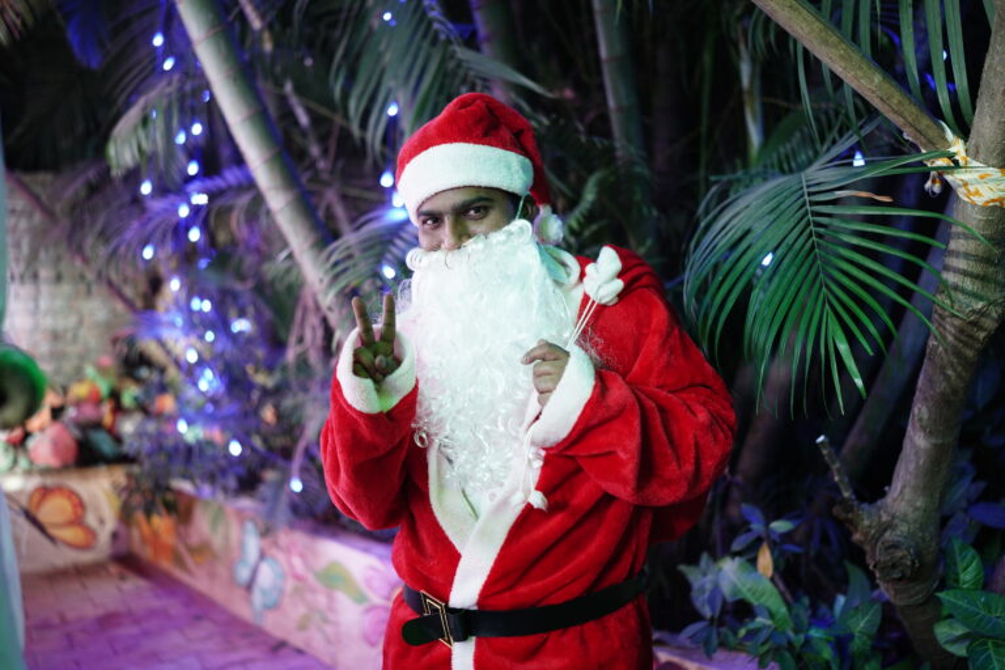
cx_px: 502
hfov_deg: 54.4
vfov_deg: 37.9
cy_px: 335
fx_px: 977
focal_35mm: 35
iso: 1000
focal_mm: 35
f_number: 1.4
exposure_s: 1/125
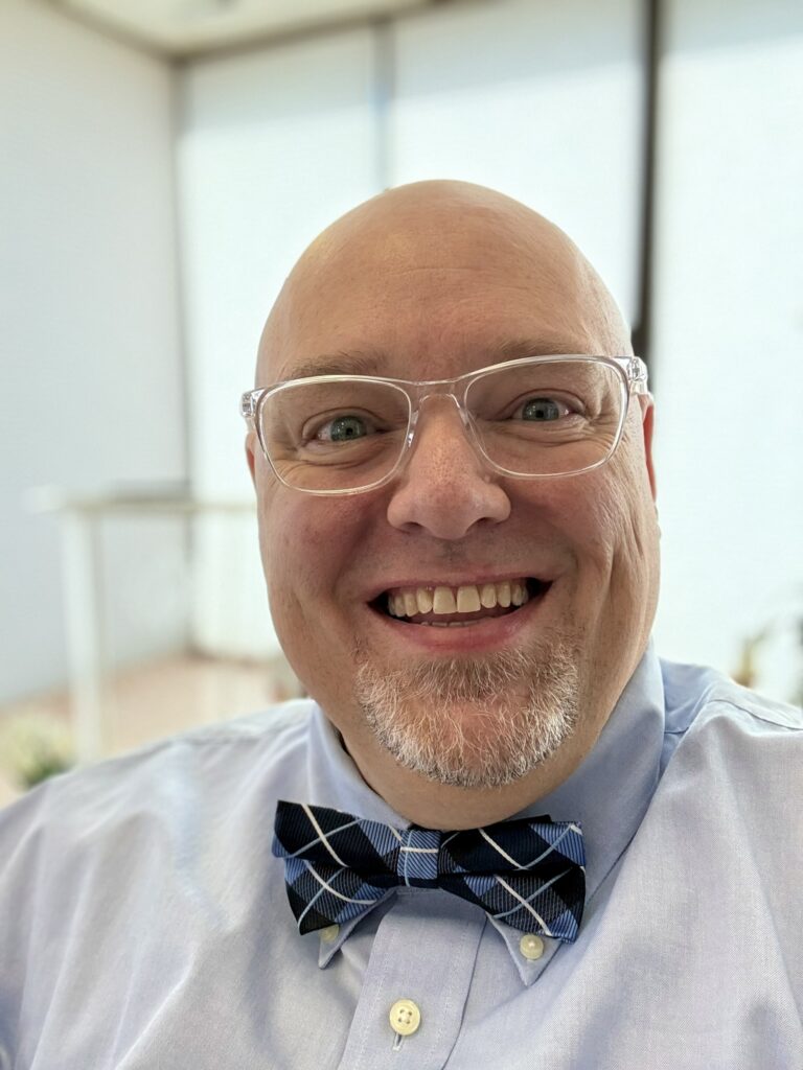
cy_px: 535
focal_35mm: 30
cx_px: 402
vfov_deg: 60.0
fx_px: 928
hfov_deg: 46.8
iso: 125
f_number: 1.9
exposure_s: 1/60
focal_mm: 2.69
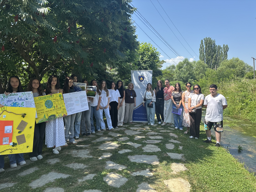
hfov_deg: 67.3
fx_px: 192
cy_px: 96
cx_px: 128
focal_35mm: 26
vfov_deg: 53.1
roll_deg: +0.6
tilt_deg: -1.8
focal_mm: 5.96
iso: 50
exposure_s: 1/1047
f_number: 1.6
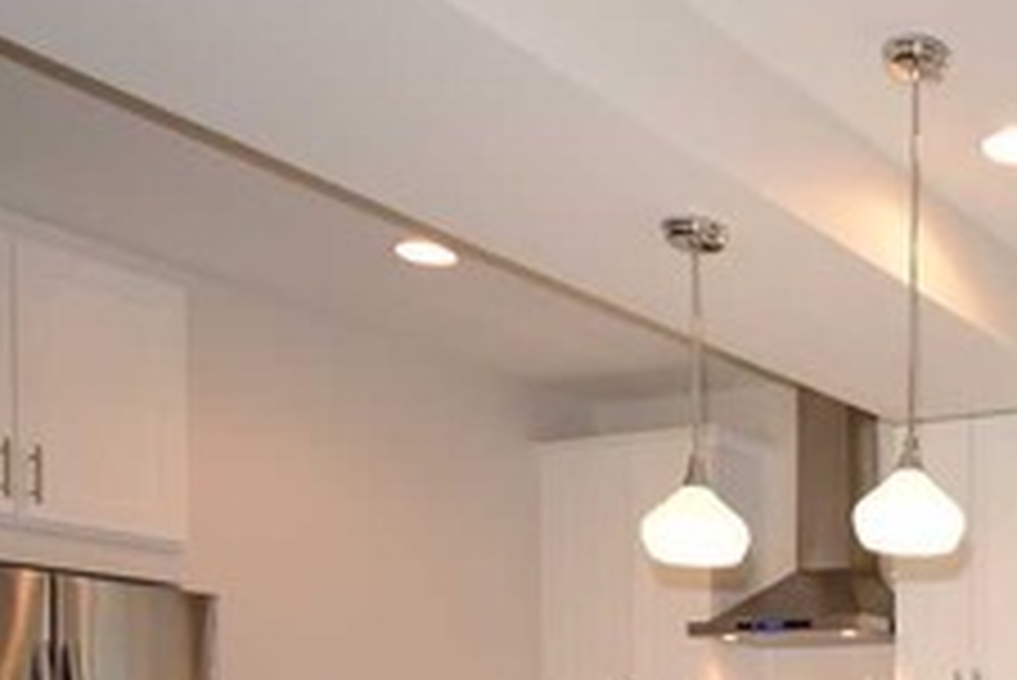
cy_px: 808
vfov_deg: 24.2
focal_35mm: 51
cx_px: 1174
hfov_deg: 32.9
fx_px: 1442
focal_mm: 12
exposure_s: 1/60
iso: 500
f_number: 6.3
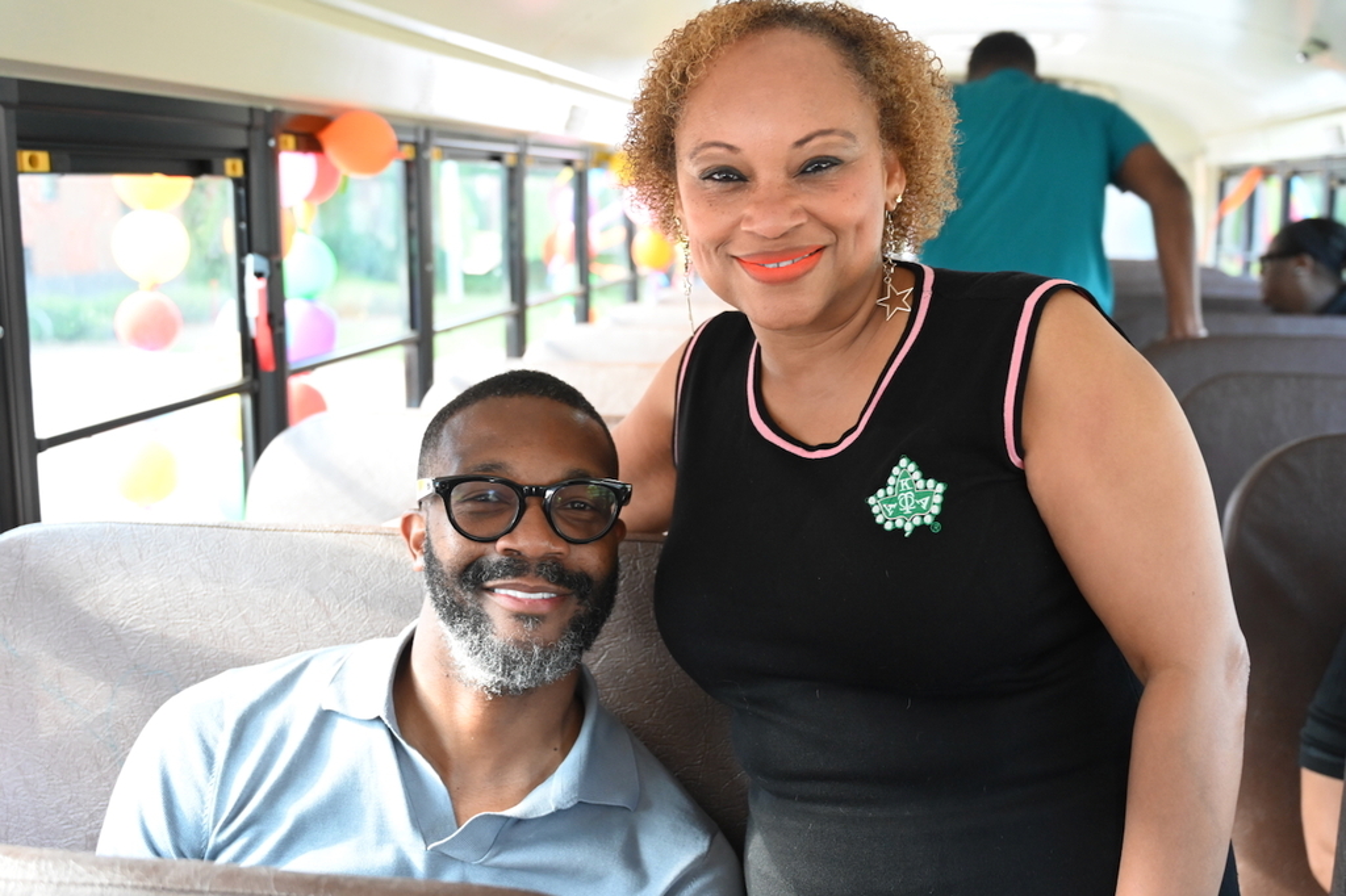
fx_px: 1458
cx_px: 673
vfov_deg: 34.2
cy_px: 448
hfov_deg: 49.6
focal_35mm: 39
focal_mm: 39
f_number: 4
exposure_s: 1/100
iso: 3200
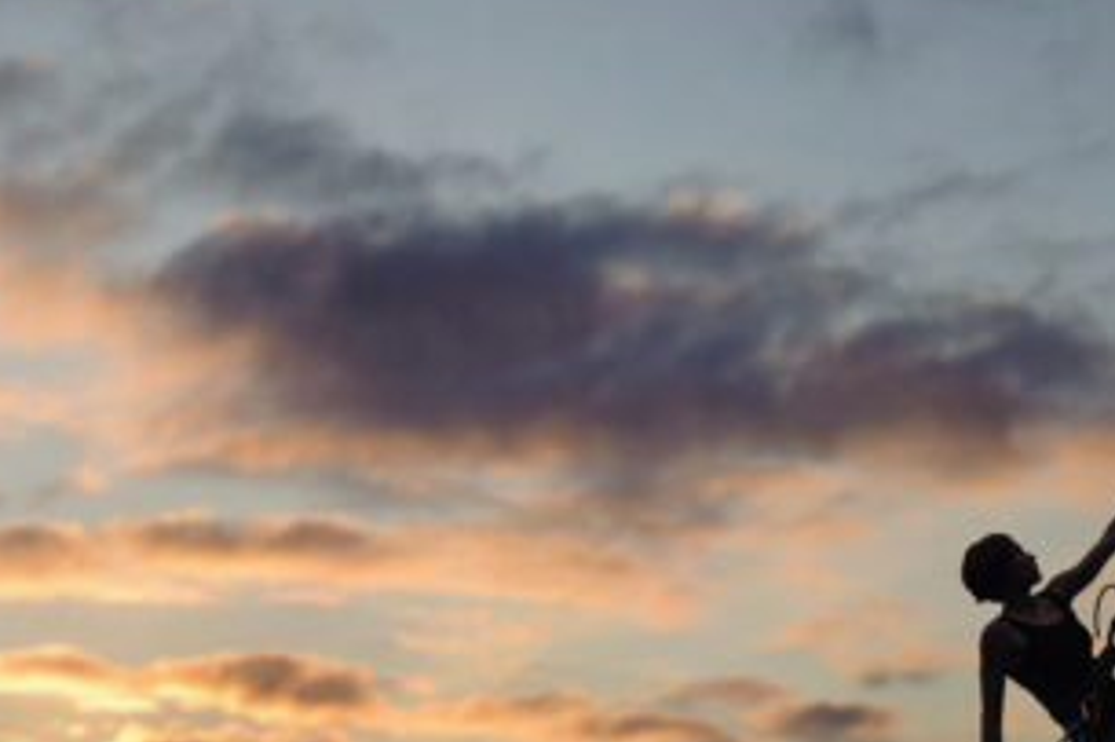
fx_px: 1702
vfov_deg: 24.4
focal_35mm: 55
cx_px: 669
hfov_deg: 36.1
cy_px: 535
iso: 100
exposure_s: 1/6400
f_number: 4
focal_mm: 35
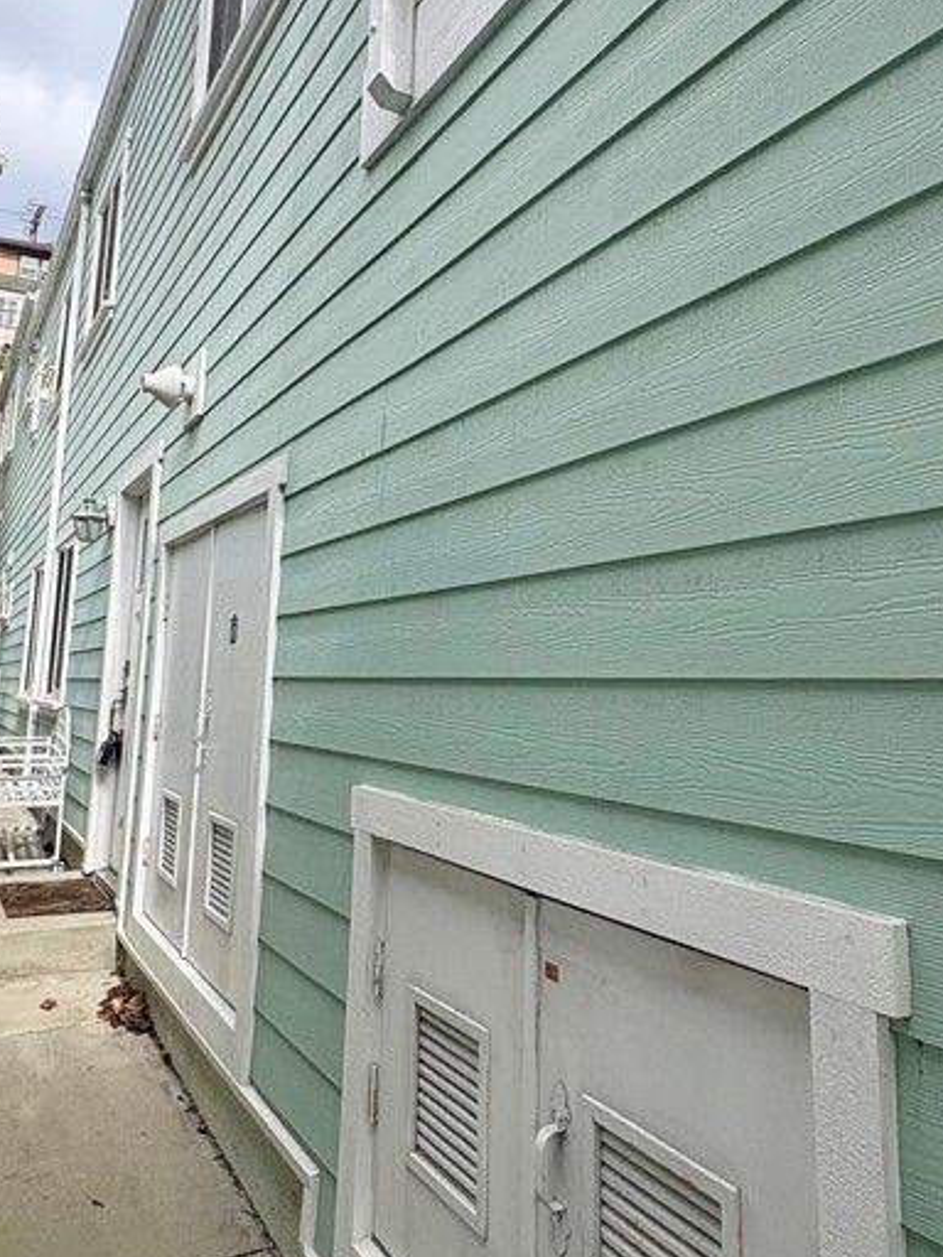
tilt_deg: +12.0
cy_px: 498
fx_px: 1017
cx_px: 472
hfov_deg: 49.7
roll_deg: -0.8
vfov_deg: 62.8
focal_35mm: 28
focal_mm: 2.22
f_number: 2.2
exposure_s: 1/1567
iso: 40
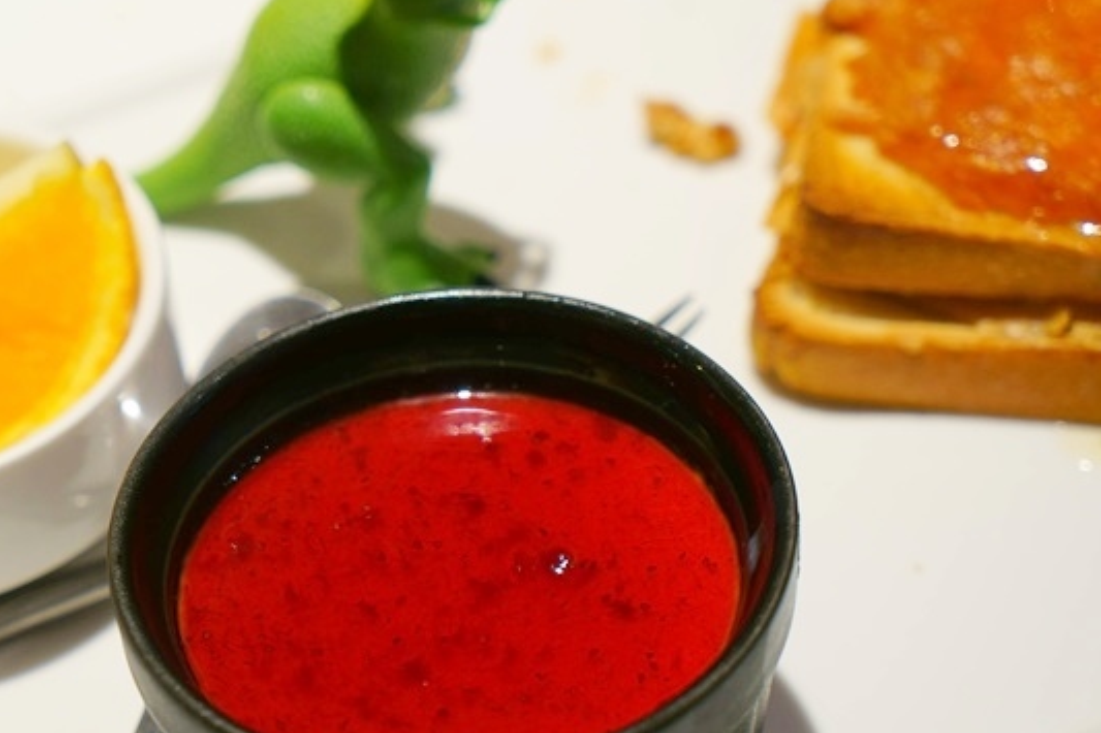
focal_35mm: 105
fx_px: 3210
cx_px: 376
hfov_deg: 19.4
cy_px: 474
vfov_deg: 13.0
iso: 400
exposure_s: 1/80
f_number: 5.6
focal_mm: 70
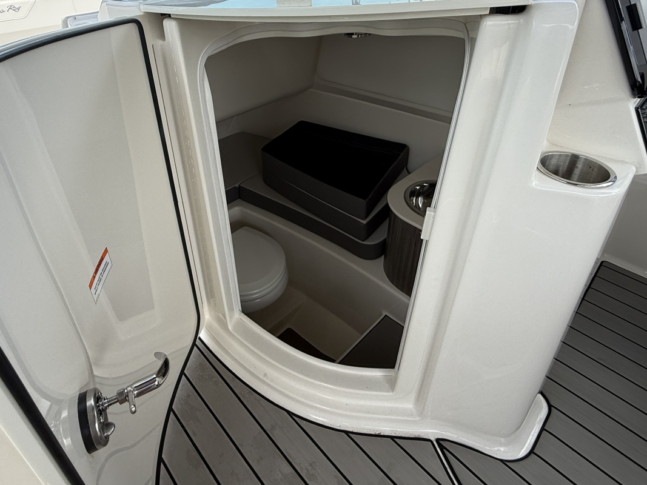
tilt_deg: -27.3
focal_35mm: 21
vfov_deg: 61.7
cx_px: 294
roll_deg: +2.0
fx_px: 392
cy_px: 158
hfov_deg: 78.8
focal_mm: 2.22
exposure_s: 1/607
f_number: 2.2
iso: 50
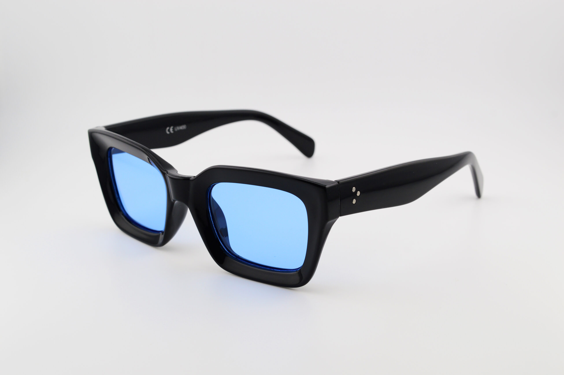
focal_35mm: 60
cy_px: 188
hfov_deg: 33.4
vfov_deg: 22.6
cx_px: 282
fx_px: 939
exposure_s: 1/125
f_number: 11
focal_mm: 40
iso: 200
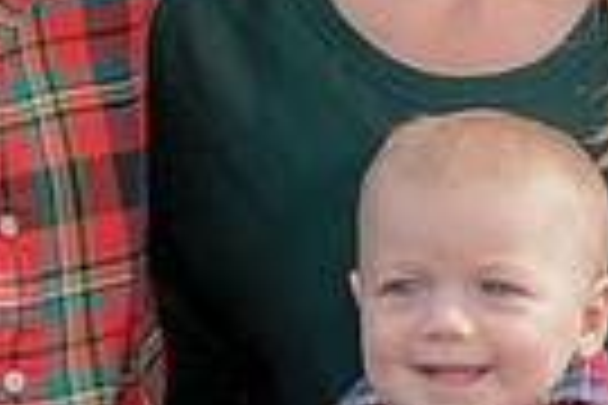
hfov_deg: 6.9
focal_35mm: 300
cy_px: 160
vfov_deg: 4.6
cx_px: 257
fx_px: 5066
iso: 320
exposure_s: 1/160
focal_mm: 70
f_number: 4
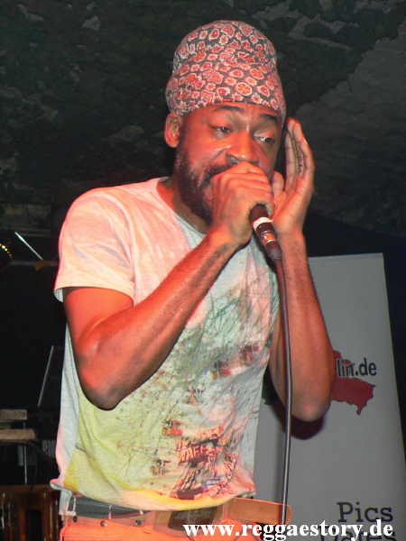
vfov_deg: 52.6
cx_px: 203
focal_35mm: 35
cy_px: 270
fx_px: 547
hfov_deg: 40.7
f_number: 2.8
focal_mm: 6
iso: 150
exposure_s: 1/60
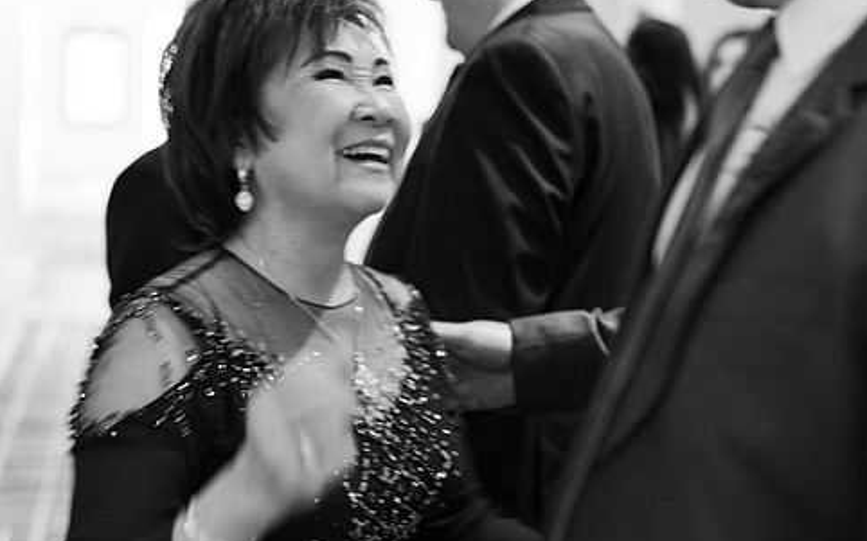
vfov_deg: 24.8
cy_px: 203
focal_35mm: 52
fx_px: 1228
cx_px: 396
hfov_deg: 38.8
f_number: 1.4
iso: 160
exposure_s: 1/40
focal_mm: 35
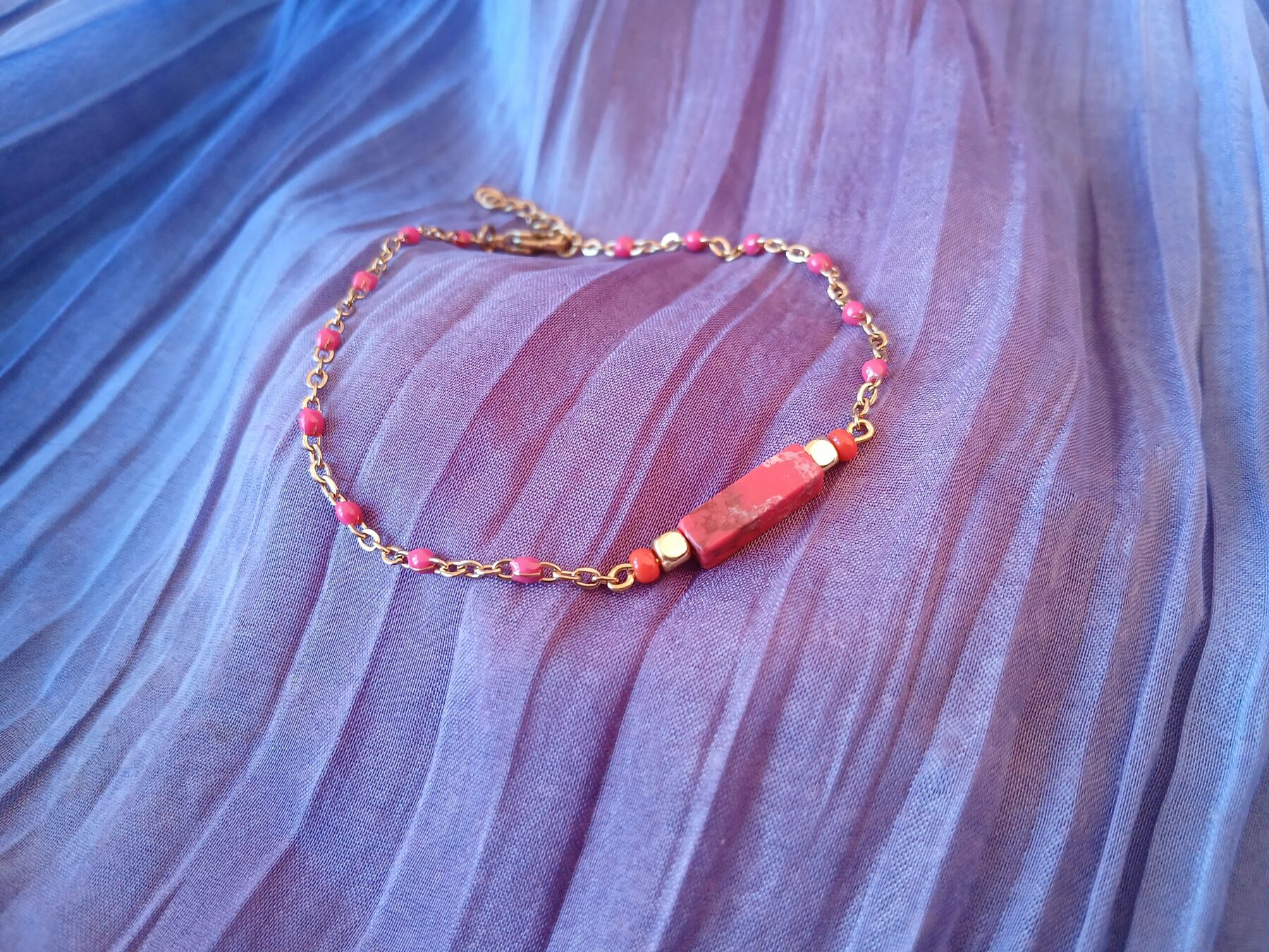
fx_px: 953
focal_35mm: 26
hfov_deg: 67.3
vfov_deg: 53.1
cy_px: 476
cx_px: 634
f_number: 1.8
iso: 160
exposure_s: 1/50
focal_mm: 3.98
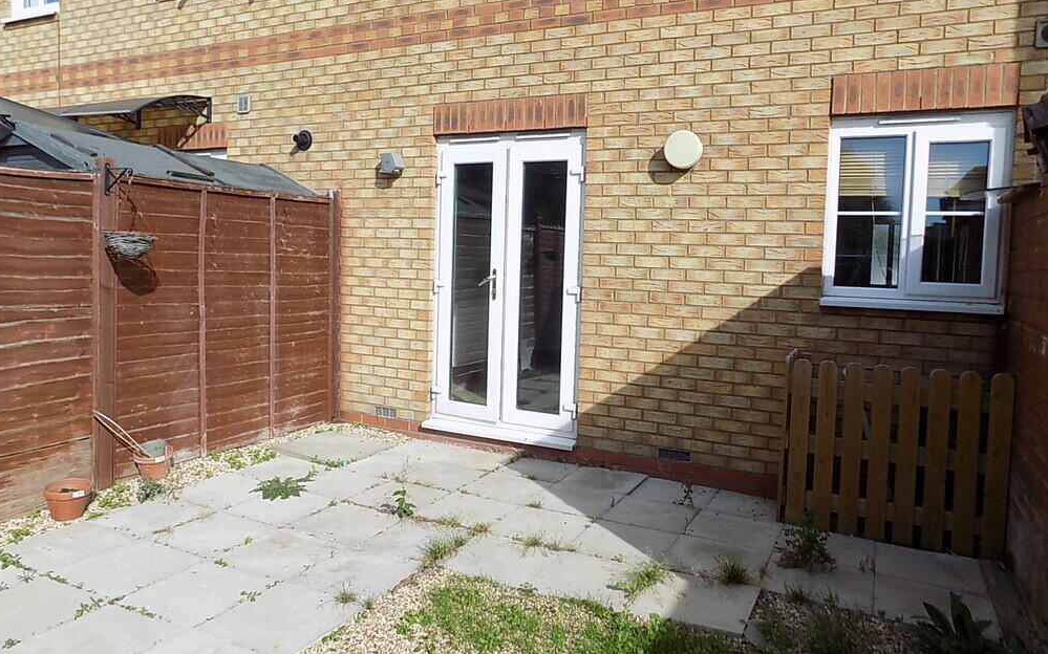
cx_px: 526
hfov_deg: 72.6
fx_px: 714
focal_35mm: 25
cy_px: 304
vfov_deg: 49.2
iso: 80
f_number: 3.1
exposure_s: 1/1000
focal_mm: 4
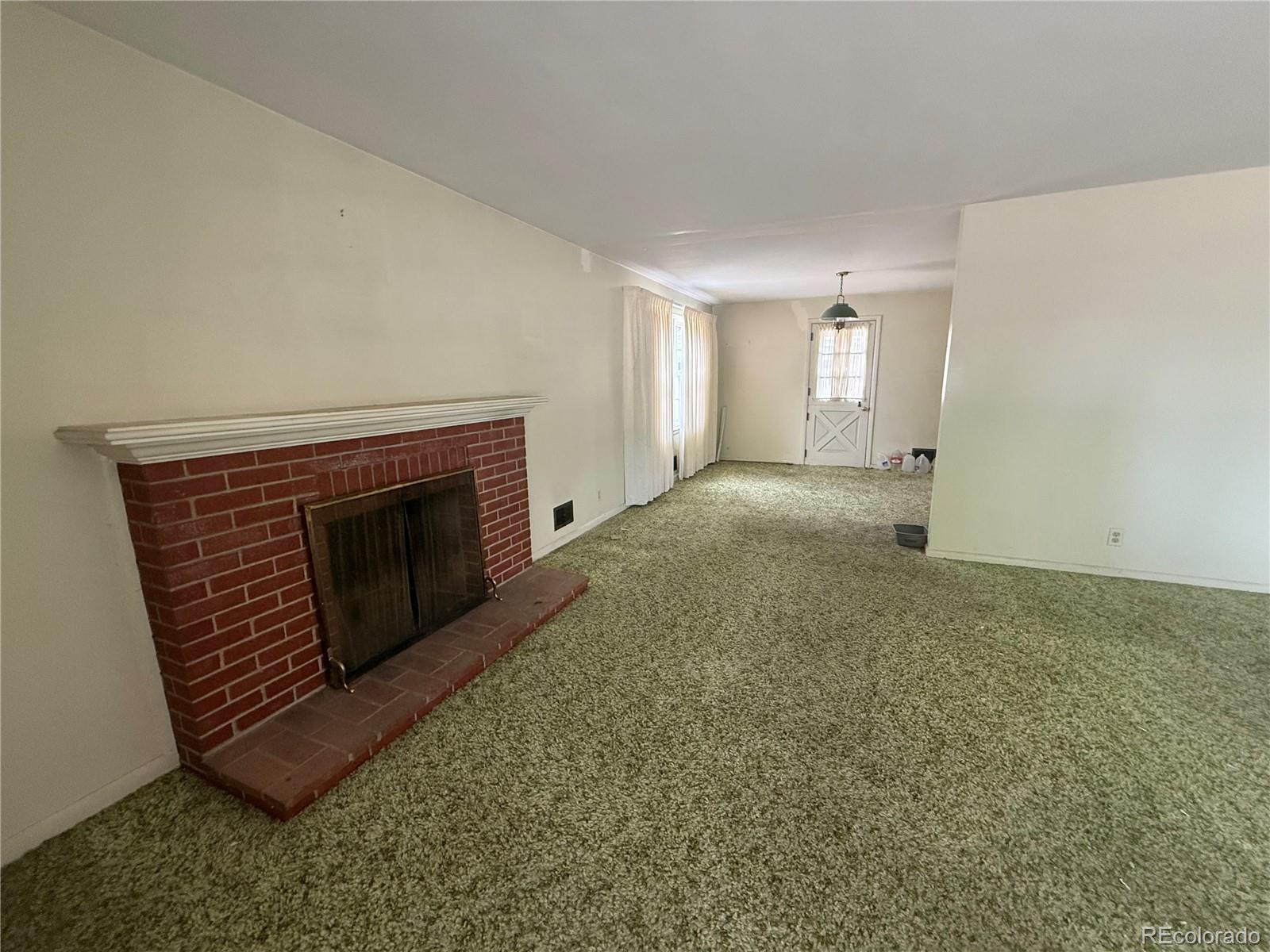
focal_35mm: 14
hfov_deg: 102.1
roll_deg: -1.0
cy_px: 476
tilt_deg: -10.8
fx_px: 514
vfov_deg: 85.7
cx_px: 635
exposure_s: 1/75
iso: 320
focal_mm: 2.22
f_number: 2.2
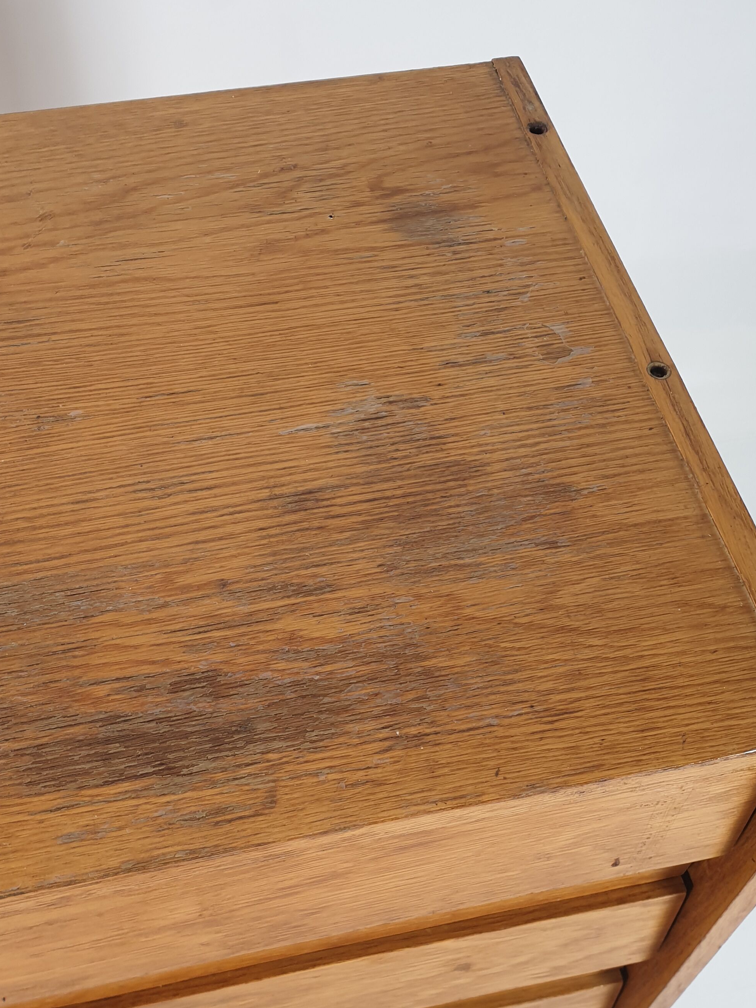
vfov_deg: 45.9
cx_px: 343
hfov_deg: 35.9
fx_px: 1165
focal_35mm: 40
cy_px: 695
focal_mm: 4.3
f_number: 2.4
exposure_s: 1/50
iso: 64
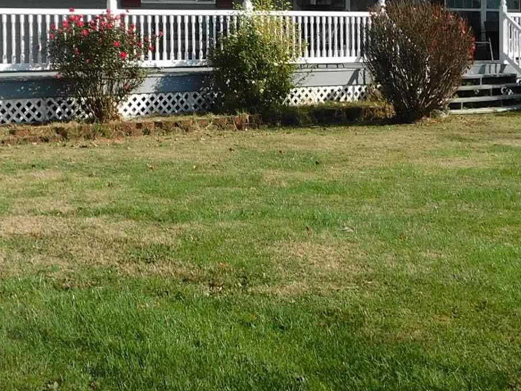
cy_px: 63
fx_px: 1159
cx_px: 223
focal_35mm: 77
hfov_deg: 25.3
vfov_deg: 18.9
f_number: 6
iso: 125
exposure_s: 1/400
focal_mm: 4
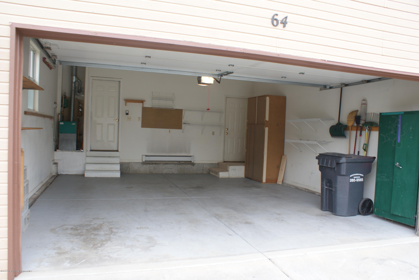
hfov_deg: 67.3
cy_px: 140
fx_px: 315
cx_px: 210
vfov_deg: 48.0
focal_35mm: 27
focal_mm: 18
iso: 100
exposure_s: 1/40
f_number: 5
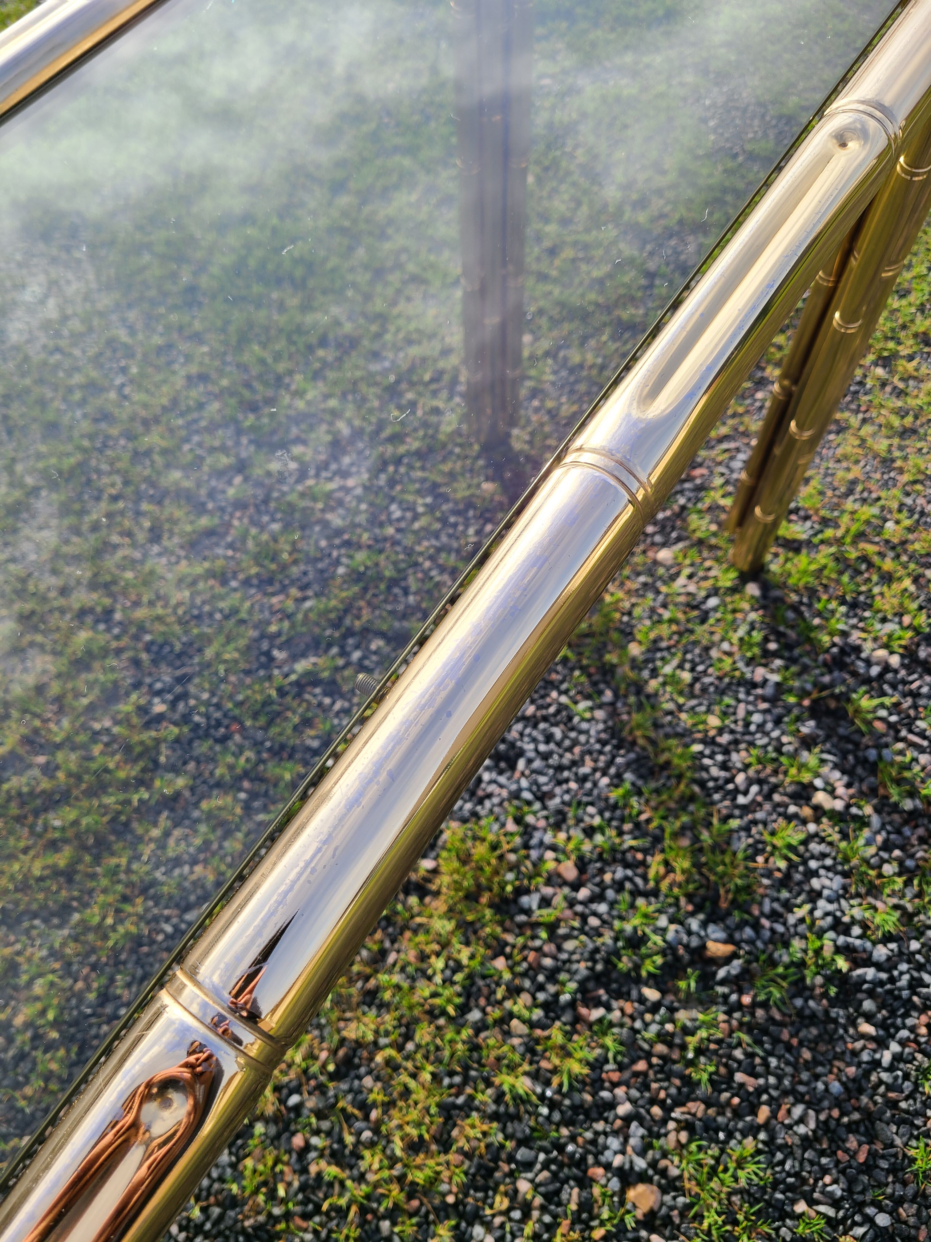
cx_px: 466
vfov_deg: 67.3
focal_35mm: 26
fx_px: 932
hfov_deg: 53.1
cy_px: 621
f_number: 1.8
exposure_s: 1/986
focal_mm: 5.4
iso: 40
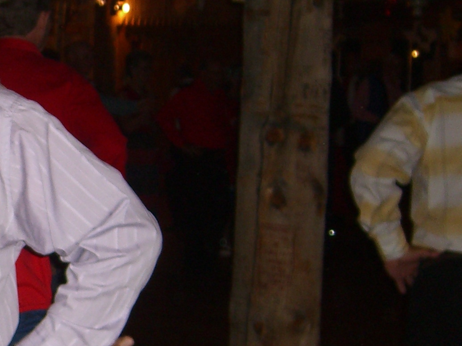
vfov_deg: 13.1
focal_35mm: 113
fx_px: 1508
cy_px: 257
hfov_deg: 16.5
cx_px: -122
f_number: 2.8
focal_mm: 7.9
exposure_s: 1/60
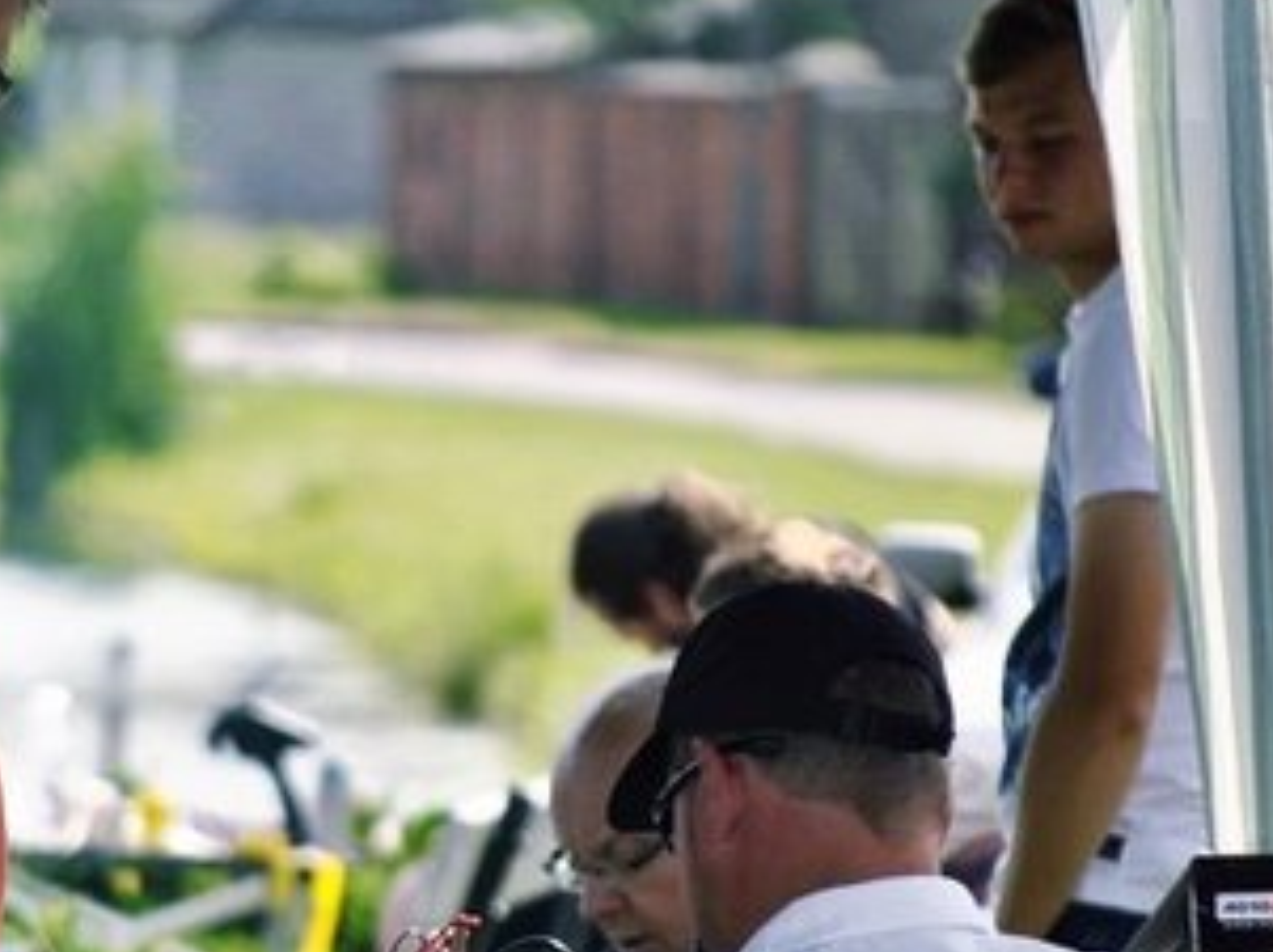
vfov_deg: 2.4
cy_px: 736
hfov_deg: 3.2
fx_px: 22957
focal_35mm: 625
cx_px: 453
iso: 250
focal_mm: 200
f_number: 5.6
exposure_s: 1/500
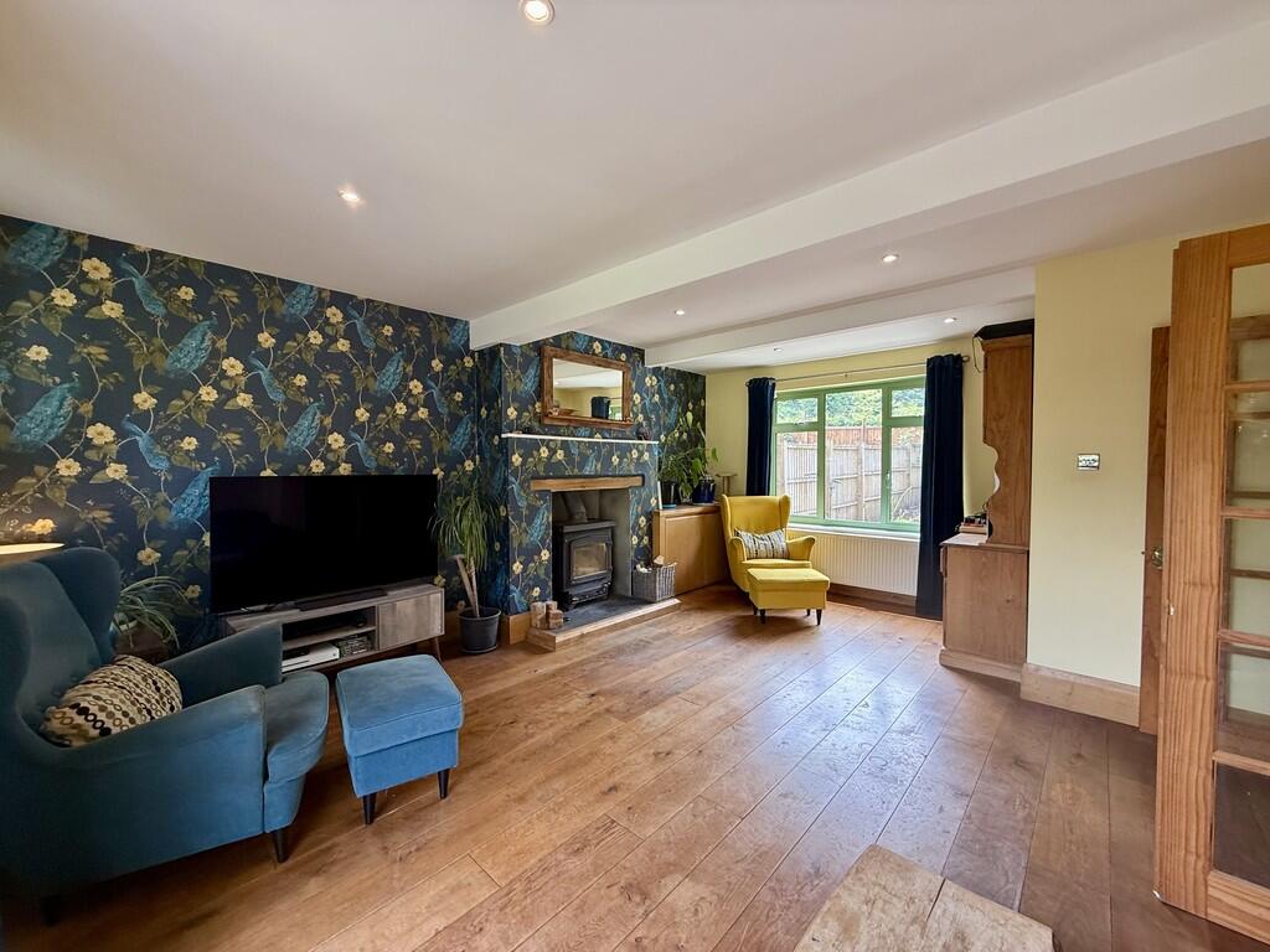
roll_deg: +0.2
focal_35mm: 14
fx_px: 514
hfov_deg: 102.1
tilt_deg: -0.9
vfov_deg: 85.7
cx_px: 635
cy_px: 476
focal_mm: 2.22
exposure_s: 1/100
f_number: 2.2
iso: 125
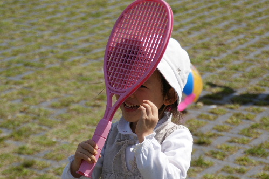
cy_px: 90
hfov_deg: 17.1
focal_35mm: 120
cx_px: 134
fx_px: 896
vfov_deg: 11.4
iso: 100
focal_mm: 80
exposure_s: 1/640
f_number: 5.6
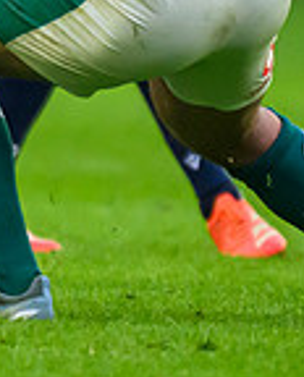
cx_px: -359
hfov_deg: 0.5
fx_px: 35423
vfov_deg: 0.6
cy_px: -4
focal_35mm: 3163
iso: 4000
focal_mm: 560
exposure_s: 1/1250
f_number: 4
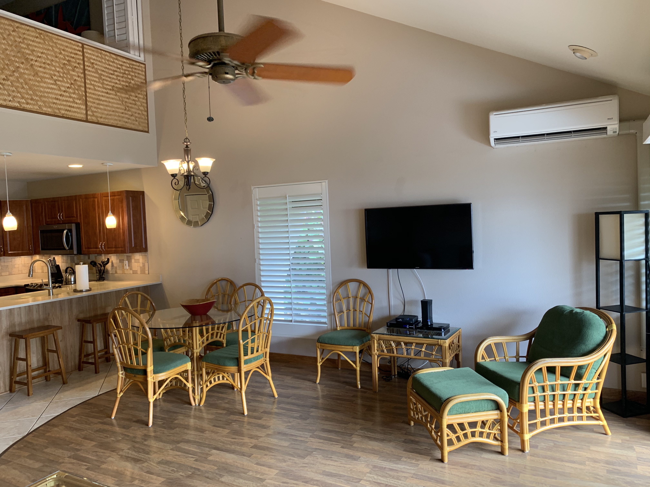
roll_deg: +1.6
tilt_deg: -2.4
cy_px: 244
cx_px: 325
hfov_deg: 67.3
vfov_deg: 53.1
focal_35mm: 26
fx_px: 488
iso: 64
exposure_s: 1/60
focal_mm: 4.25
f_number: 1.8
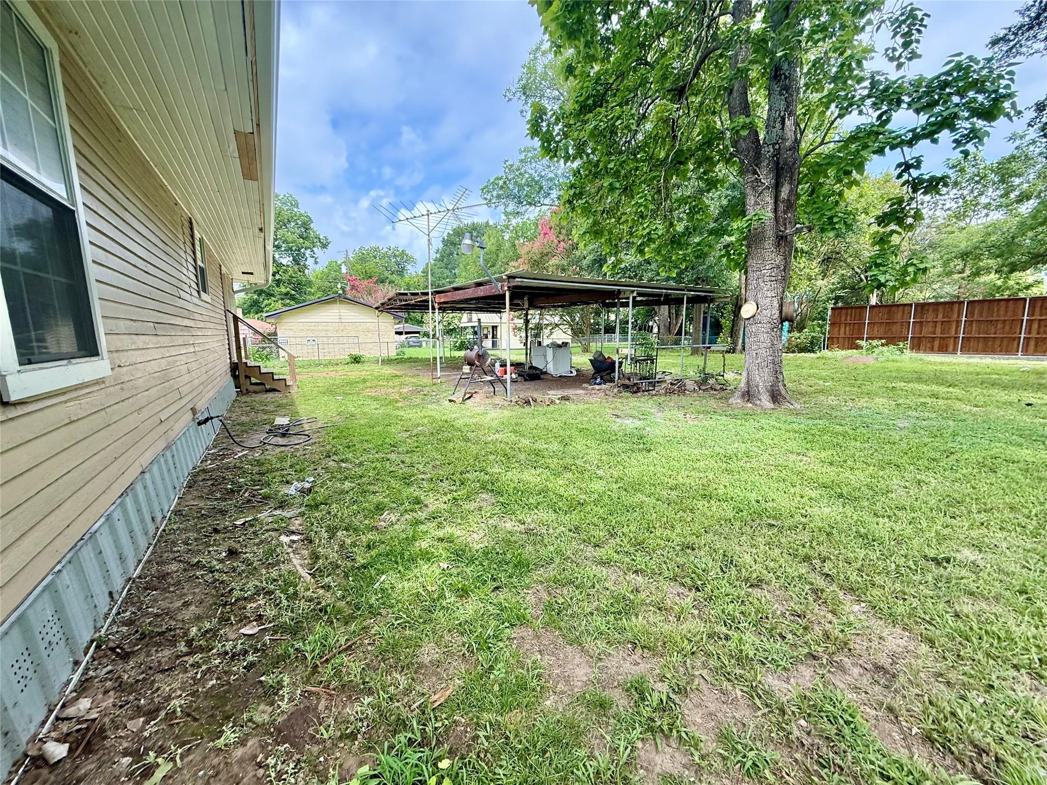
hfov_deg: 102.1
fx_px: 423
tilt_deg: -7.5
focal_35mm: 14
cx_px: 524
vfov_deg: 85.7
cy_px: 392
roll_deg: -0.1
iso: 64
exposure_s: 1/514
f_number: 2.2
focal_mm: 2.22
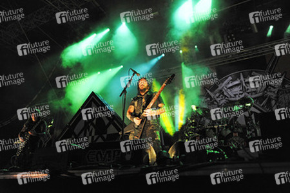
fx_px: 274
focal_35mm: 34
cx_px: 145
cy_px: 96
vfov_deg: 38.9
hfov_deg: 55.8
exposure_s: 1/80
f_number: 2.8
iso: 1600
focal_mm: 34
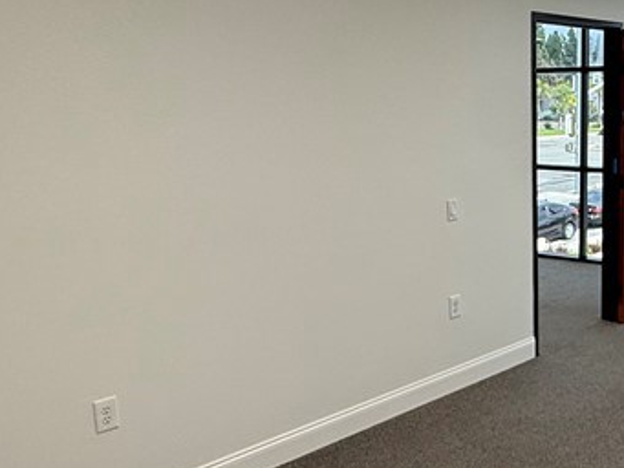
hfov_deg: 42.5
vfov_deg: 34.4
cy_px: 227
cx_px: 509
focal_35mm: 42
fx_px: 757
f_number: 2.2
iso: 64
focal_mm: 2.22
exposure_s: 1/141
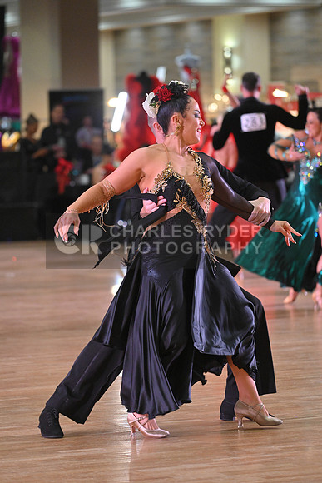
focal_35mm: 190
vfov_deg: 10.8
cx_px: 161
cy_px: 242
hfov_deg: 7.2
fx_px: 2547
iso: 4500
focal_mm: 190
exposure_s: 1/400
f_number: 5
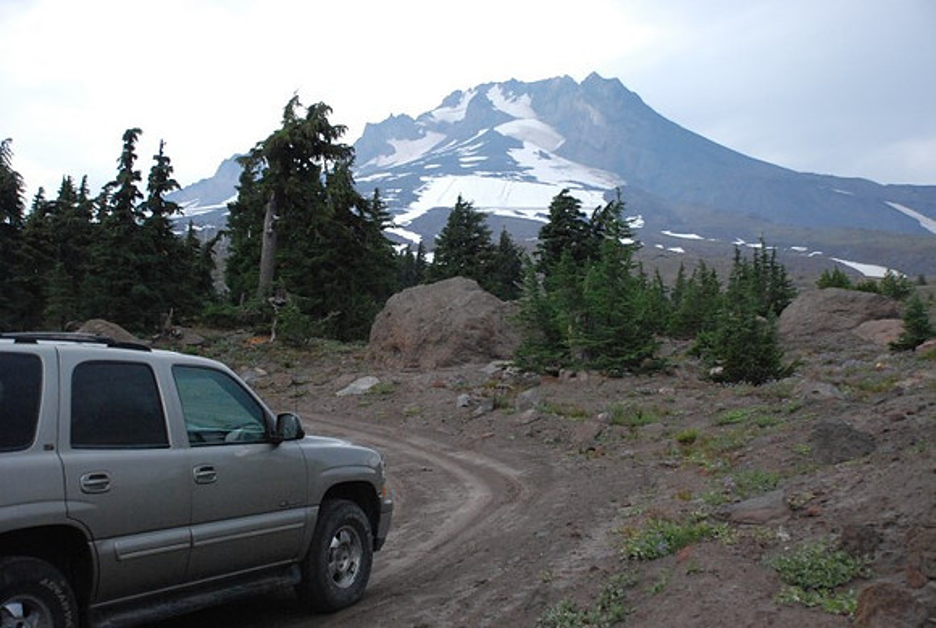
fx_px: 1211
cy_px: 314
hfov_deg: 42.3
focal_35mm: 46
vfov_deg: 29.1
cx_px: 468
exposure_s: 1/3200
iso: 1600
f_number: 4.2
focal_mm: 31
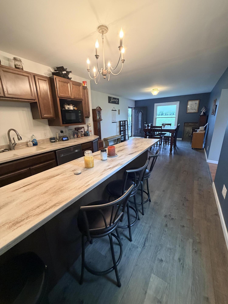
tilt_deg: -15.5
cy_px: 152
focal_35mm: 14
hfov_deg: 85.7
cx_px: 114
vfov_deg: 102.1
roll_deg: +1.0
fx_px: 123
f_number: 2.2
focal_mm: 2.22
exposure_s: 1/60
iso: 320
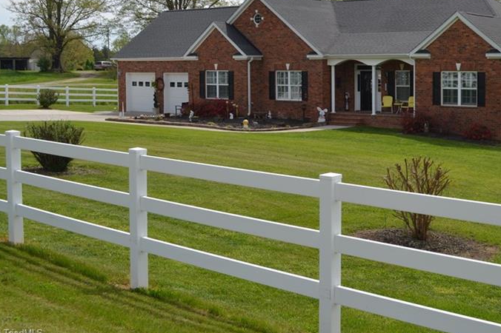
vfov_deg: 26.7
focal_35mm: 50
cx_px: 372
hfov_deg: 38.6
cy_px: 87
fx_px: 695
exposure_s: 1/250
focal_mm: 22
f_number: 8
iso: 100
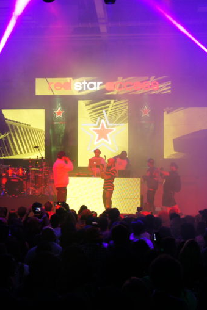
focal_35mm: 68
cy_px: 155
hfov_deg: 20.0
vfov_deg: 29.6
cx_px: 67
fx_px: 586
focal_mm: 30
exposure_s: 1/50
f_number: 4
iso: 500
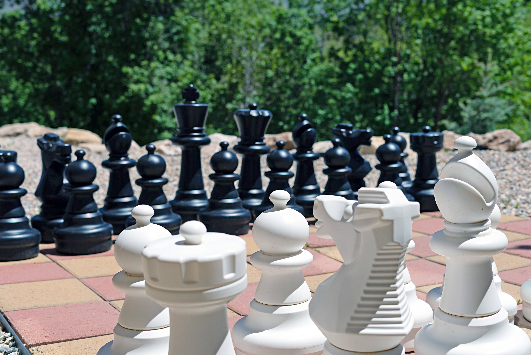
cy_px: 178
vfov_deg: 27.0
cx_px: 266
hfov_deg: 39.6
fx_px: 738
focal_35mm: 50
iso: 80
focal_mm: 50
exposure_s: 1/1000
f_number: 4.5
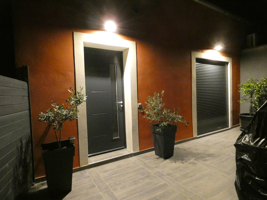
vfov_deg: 66.0
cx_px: 134
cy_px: 100
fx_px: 154
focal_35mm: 20
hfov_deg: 81.7
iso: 1600
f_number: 2.8
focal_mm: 3.6
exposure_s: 1/50
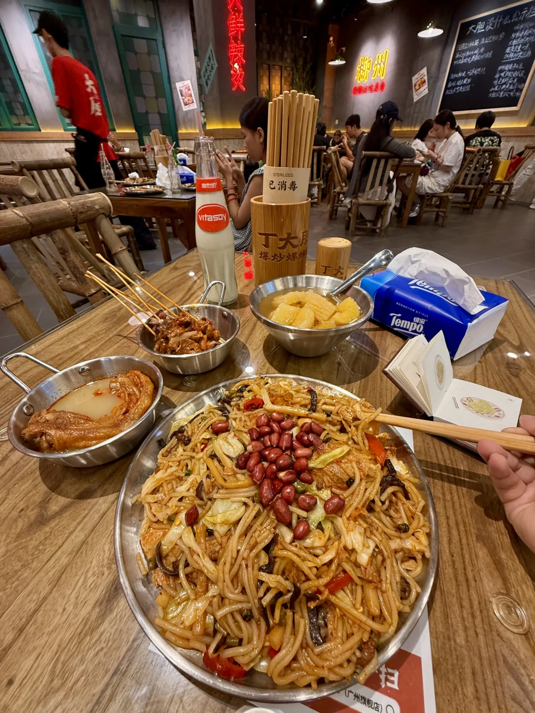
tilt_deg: -35.7
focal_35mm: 14
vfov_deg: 102.1
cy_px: 356
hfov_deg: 85.7
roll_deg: -0.2
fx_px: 288
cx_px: 268
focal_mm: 2.22
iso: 160
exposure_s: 1/50
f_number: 2.2
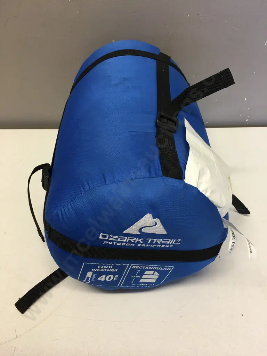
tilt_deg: -43.5
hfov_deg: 48.2
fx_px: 298
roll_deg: +2.1
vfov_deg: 61.7
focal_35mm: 29
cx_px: 134
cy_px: 178
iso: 50
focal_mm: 4.15
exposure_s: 1/33
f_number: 2.2
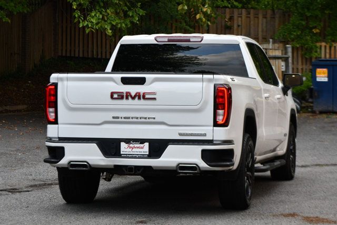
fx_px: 1152
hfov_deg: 16.6
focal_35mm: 123
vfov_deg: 11.2
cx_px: 168
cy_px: 112
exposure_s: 1/250
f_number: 5.6
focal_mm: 82
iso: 360
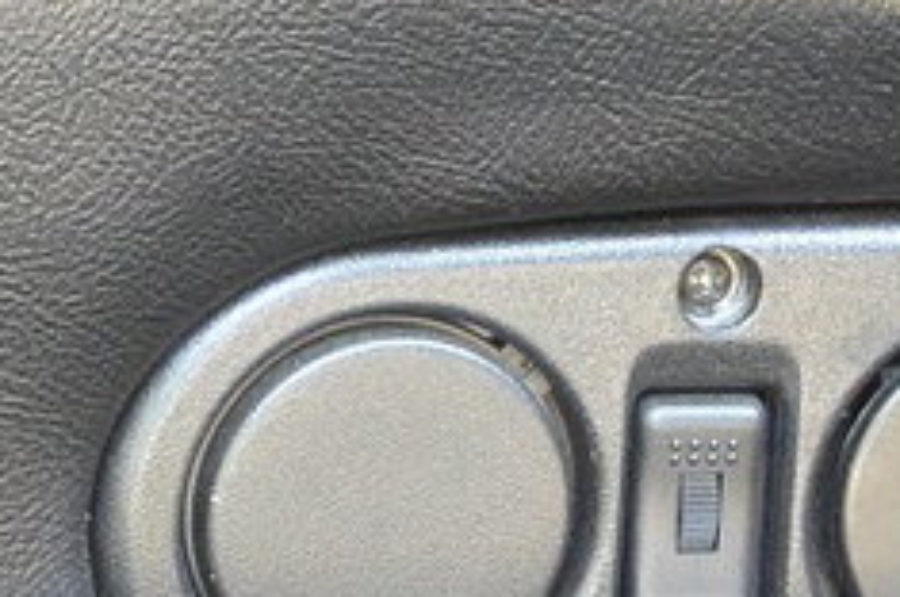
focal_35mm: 353
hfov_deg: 5.8
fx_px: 8813
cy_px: 471
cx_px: 890
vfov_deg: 3.9
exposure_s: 1/30
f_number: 5.6
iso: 1600
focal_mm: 30
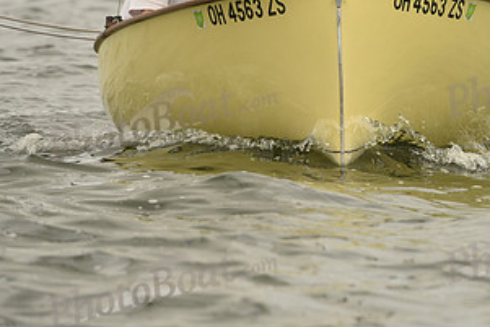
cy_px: 14
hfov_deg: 2.7
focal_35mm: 772
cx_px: 363
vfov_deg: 1.8
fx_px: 10512
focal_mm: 400
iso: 320
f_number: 6.3
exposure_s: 1/1250
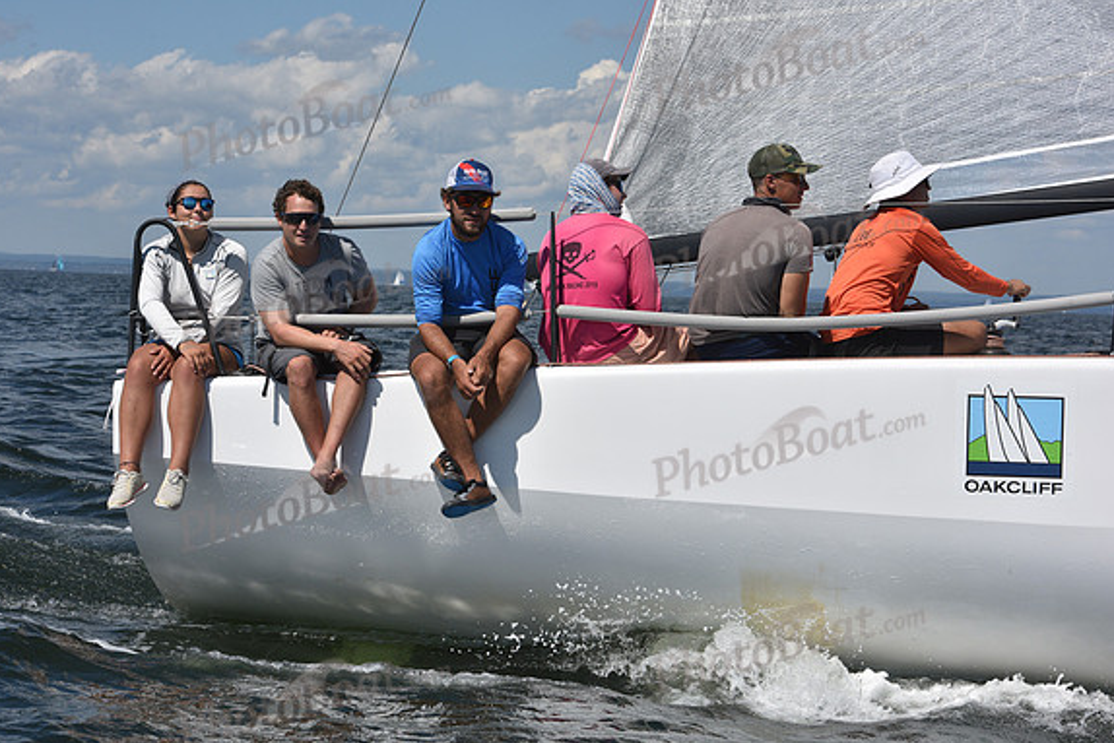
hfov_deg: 20.6
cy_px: 373
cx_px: 553
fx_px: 3064
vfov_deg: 13.8
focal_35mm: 99
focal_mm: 98
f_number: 11
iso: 320
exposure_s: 1/1250
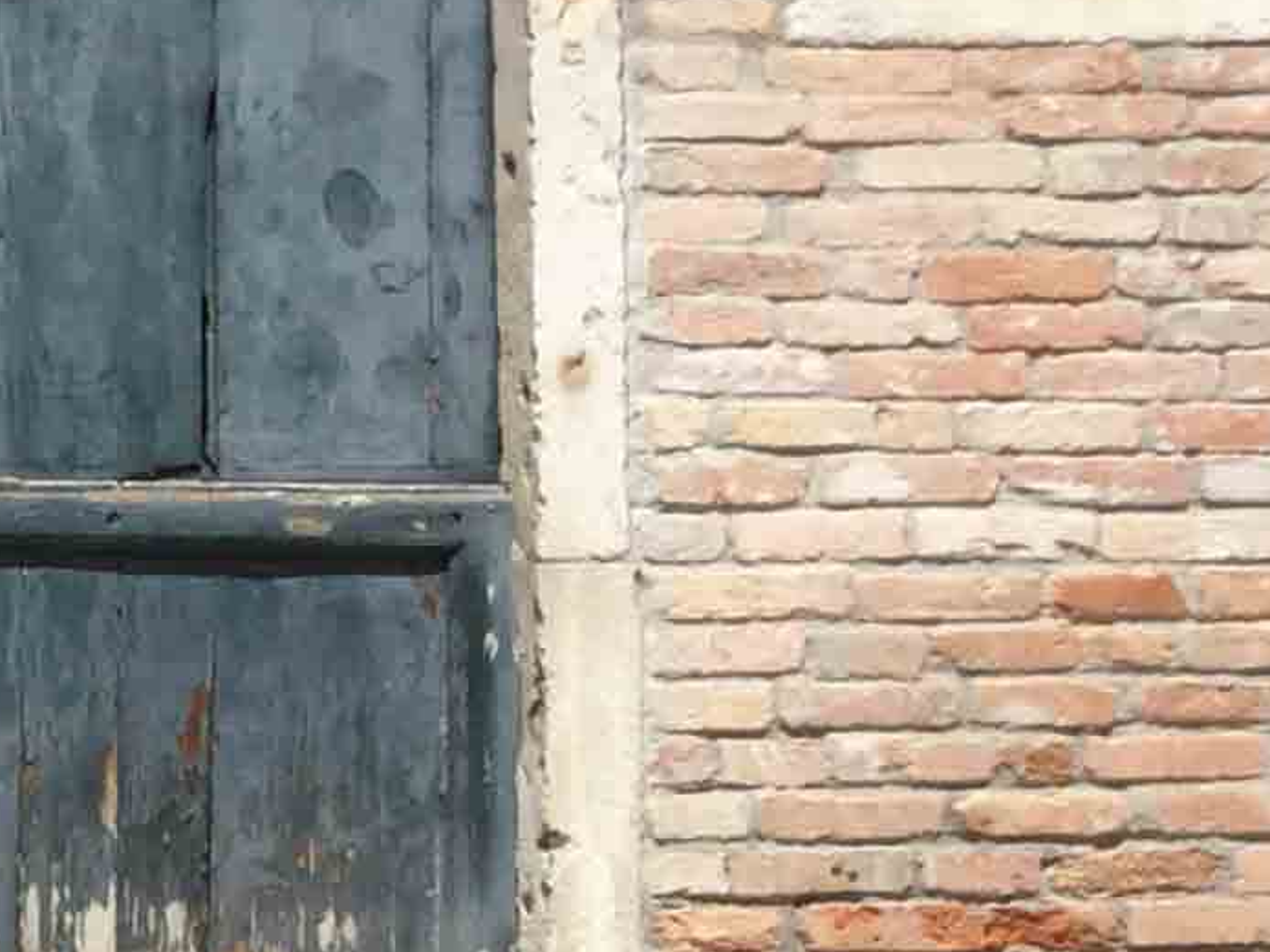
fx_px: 5281
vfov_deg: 10.2
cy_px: 106
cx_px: -1239
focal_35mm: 144
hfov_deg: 12.2
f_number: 2.4
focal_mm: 3.3
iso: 25
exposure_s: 1/1294
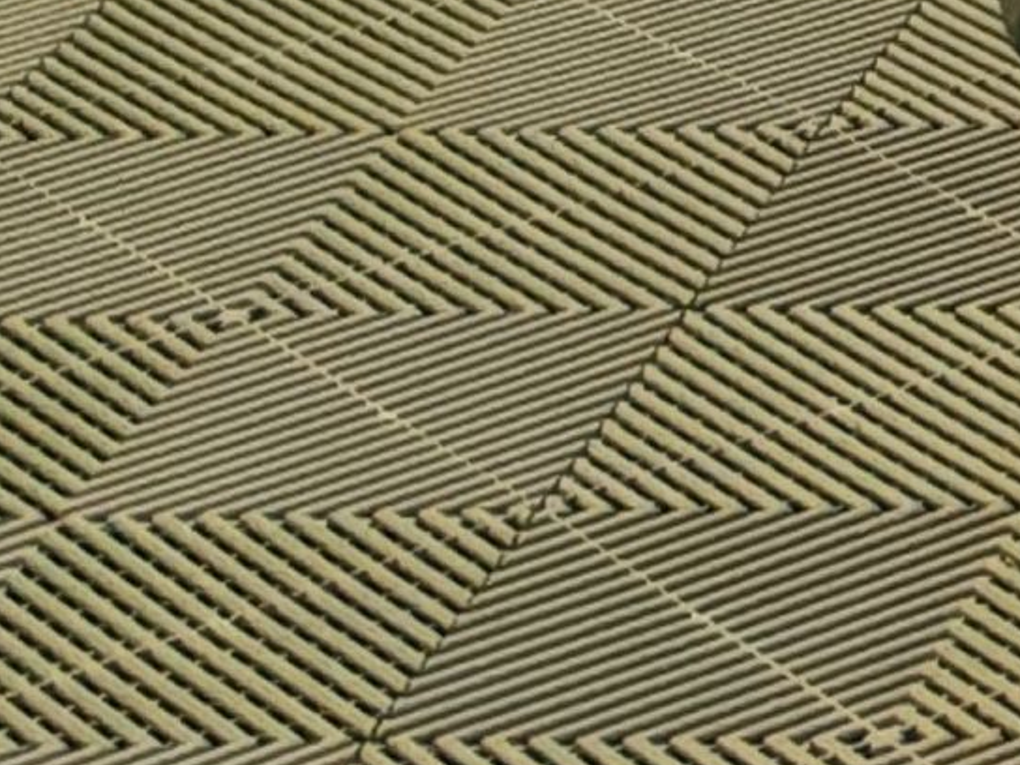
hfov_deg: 6.5
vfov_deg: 5.2
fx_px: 7985
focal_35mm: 271
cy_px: -1521
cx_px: 3324
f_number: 1.9
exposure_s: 1/100
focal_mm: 6.12
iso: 500
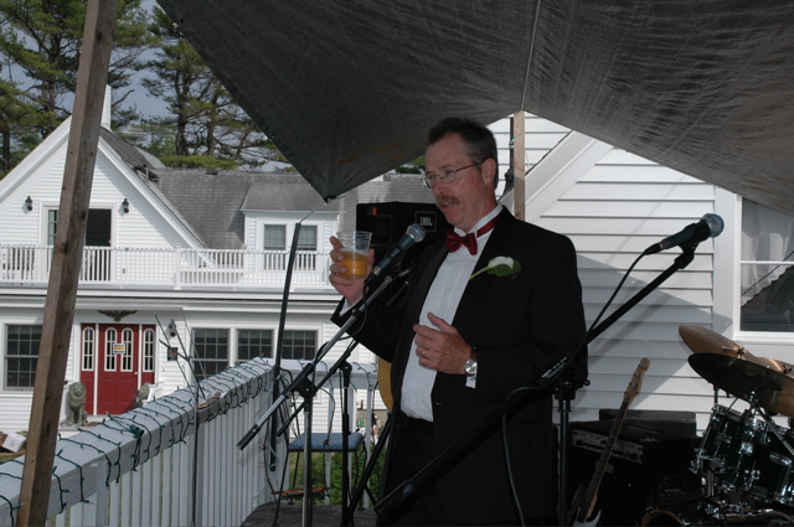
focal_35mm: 46
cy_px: 264
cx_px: 397
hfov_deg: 42.4
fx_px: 1024
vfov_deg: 28.9
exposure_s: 1/500
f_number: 9
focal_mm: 31
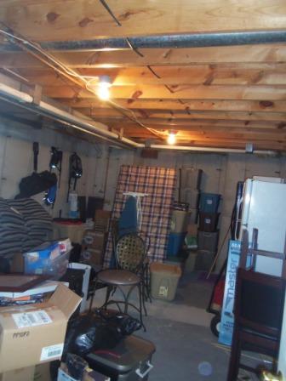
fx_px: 308
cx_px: 143
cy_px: 190
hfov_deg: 49.7
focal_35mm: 28
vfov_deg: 63.4
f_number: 3.9
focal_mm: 5.1
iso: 400
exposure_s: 1/40
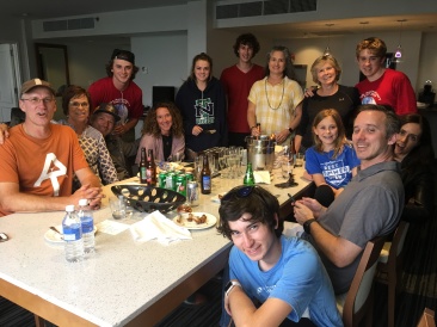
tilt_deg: -11.0
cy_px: 164
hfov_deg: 61.7
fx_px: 366
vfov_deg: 48.2
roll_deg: -0.7
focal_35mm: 29
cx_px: 218
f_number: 2.2
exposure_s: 1/15
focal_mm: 4.15
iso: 40
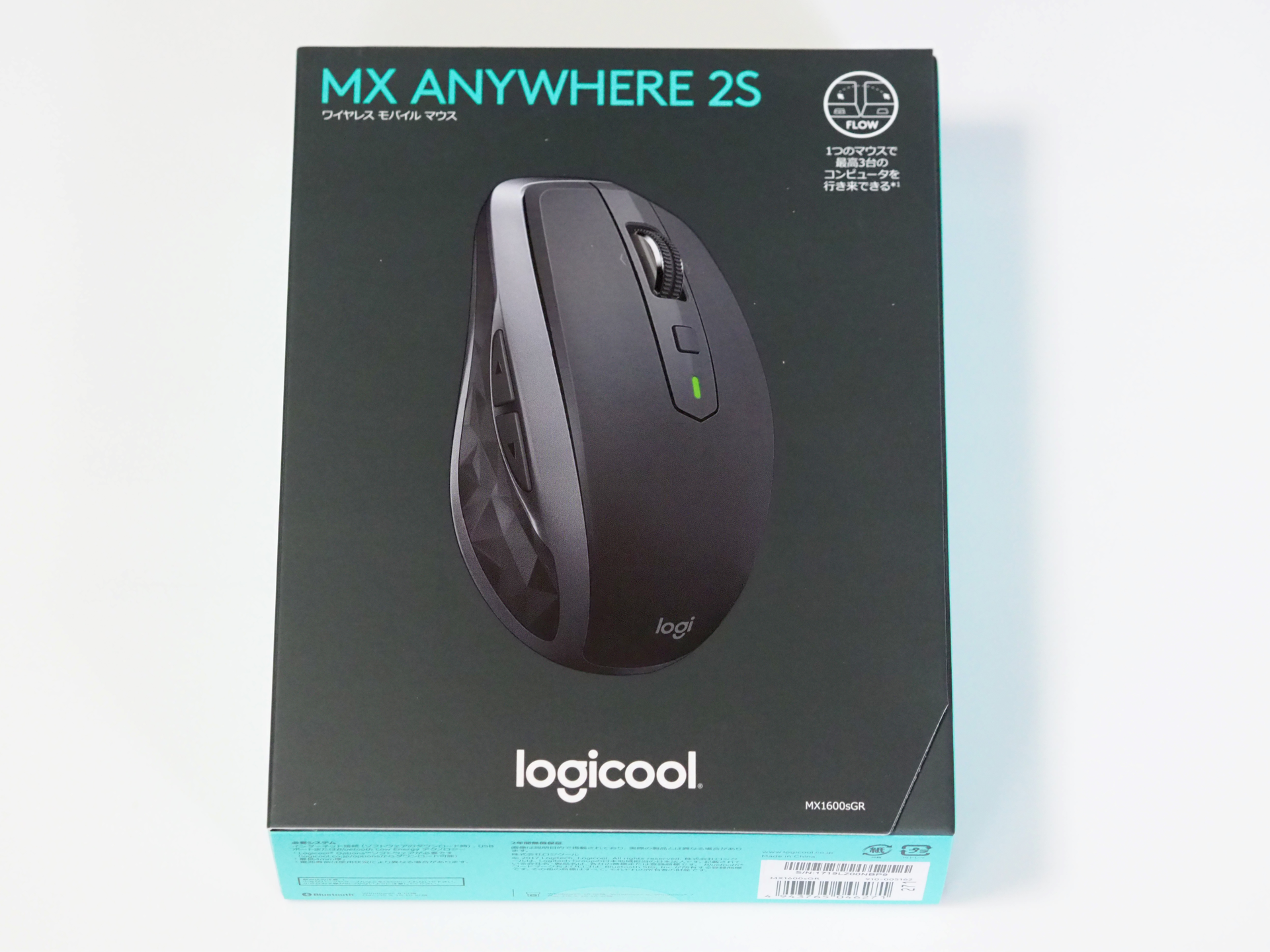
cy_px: 476
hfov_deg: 16.4
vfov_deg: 12.3
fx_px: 4403
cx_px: 635
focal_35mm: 120
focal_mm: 60
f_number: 4
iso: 3200
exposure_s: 1/125
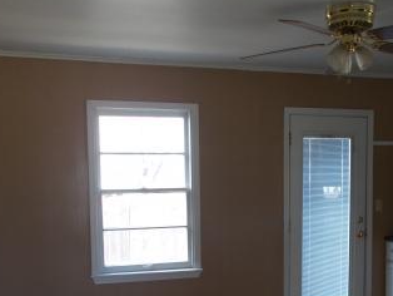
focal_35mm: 48
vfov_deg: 29.6
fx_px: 545
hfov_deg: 39.5
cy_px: 238
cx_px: 225
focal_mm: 4.6
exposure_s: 1/25
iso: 125
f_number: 3.2
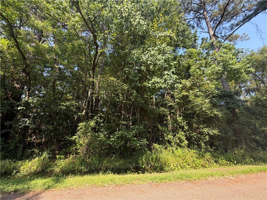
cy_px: 100
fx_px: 108
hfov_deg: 102.1
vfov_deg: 85.7
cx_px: 134
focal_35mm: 14
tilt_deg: +18.4
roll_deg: -0.5
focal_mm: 2.22
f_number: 2.2
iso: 40
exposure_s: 1/218
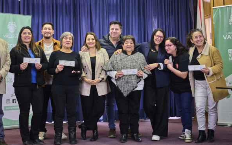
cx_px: 97
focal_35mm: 56
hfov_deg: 36.2
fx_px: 354
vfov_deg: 23.1
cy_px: 56
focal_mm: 30
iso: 800
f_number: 2
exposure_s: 1/100
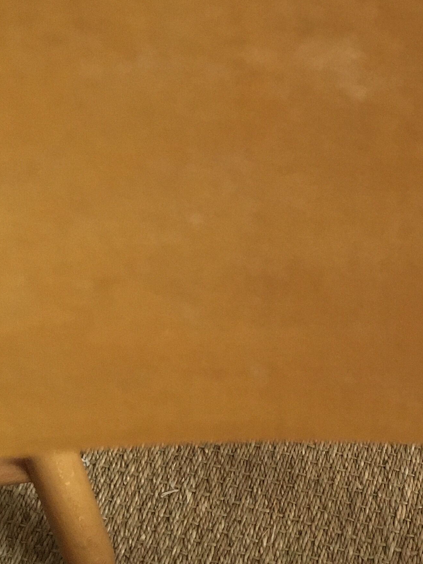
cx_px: 445
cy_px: 192
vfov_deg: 28.8
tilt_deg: -58.3
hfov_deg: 21.0
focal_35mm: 67
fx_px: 1092
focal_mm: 4.15
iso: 200
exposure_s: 1/33
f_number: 2.2
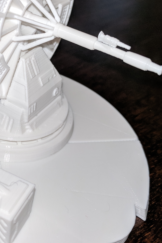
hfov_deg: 24.0
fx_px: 371
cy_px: 79
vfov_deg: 35.8
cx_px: 17
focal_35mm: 55
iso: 153
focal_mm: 4.67
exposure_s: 1/125
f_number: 2
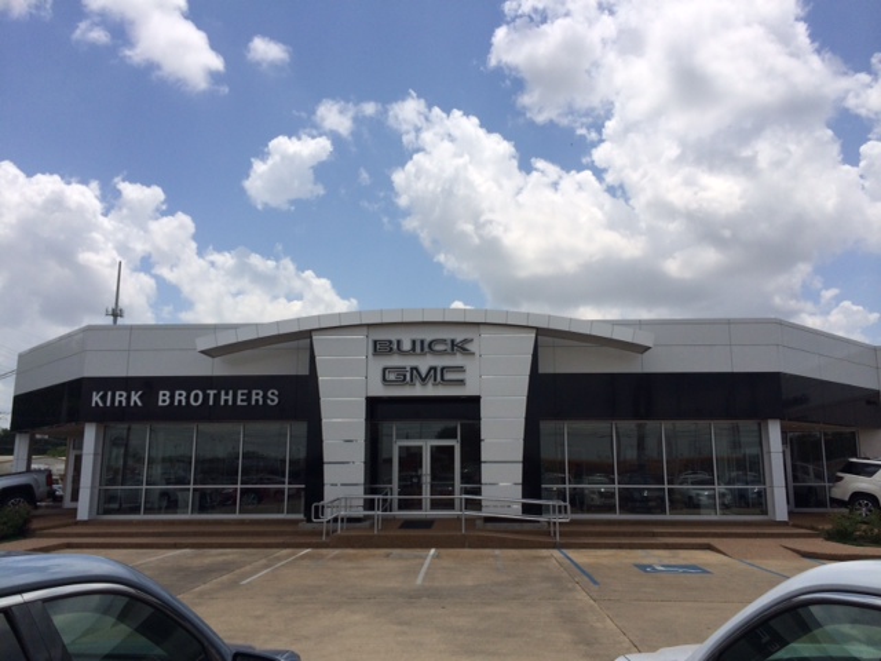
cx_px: 440
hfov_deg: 60.0
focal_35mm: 30
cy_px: 330
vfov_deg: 46.8
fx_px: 764
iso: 32
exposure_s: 1/5128
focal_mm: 4.12
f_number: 2.2
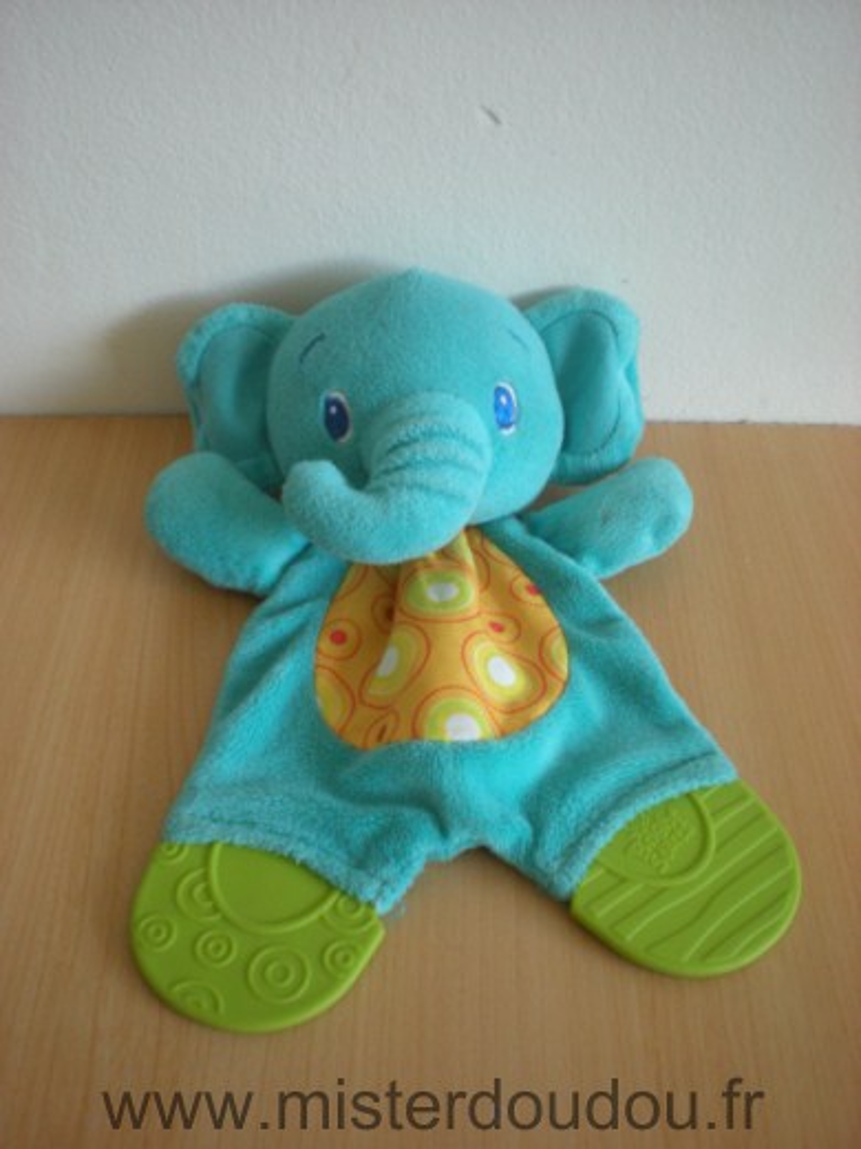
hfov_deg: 37.7
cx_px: 430
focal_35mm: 38
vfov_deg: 49.0
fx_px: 1260
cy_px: 574
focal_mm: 6.3
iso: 200
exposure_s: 1/48
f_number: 3.1
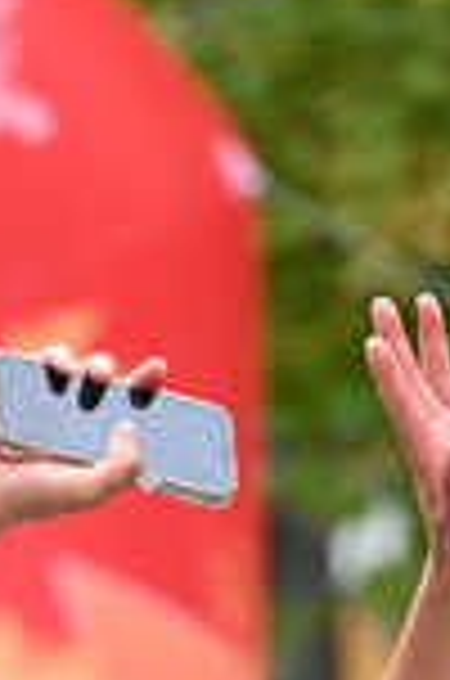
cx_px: -88
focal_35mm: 380
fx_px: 7157
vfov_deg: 5.4
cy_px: 1031
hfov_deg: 3.6
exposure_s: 1/2000
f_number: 2.8
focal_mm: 104
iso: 640
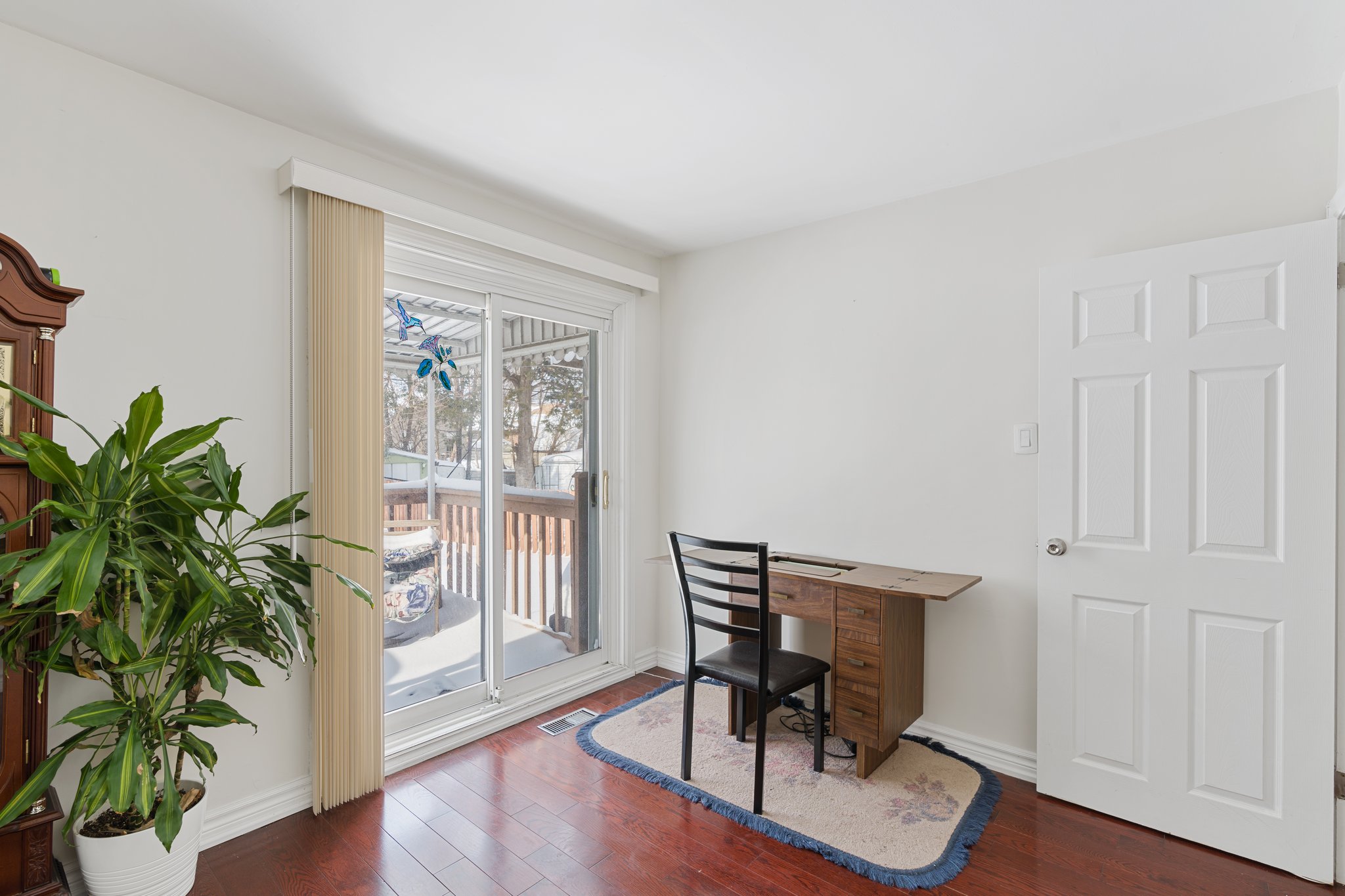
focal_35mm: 16
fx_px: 598
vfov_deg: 73.7
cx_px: 672
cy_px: 448
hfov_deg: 96.7
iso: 100
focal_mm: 16
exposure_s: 1
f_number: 8
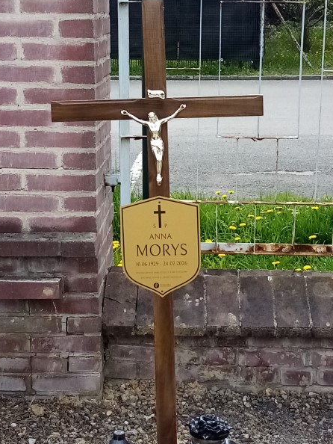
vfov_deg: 63.4
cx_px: 156
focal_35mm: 28
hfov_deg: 49.7
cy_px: 207
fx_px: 359
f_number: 1.8
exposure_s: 1/478
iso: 105
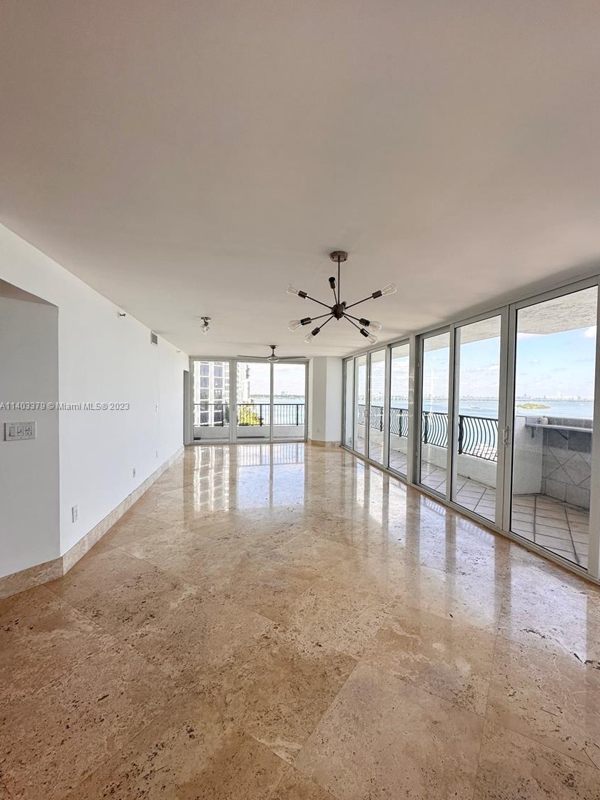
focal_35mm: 15
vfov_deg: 98.2
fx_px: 347
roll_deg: -0.3
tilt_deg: -1.7
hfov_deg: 81.6
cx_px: 319
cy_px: 406
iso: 40
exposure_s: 1/600
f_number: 2.2
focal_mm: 2.22
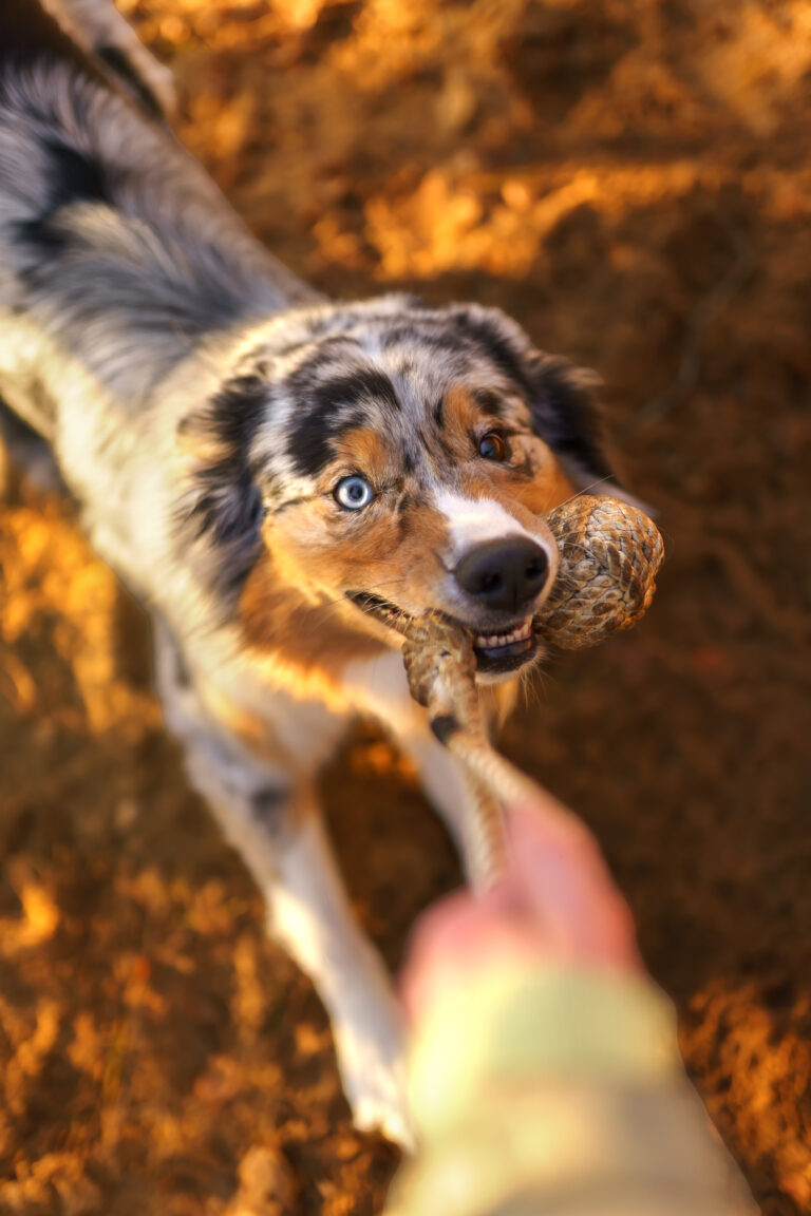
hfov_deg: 37.9
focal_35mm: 35
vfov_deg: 54.4
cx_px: 406
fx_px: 1183
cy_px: 608
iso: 50
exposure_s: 1/1250
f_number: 1.4
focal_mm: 35
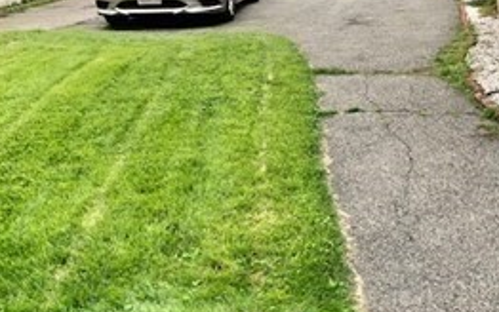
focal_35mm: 51
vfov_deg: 25.0
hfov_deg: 39.5
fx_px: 694
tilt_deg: -8.5
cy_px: 65
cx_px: 284
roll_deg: +2.0
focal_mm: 3.99
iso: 20
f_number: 1.8
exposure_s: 1/144
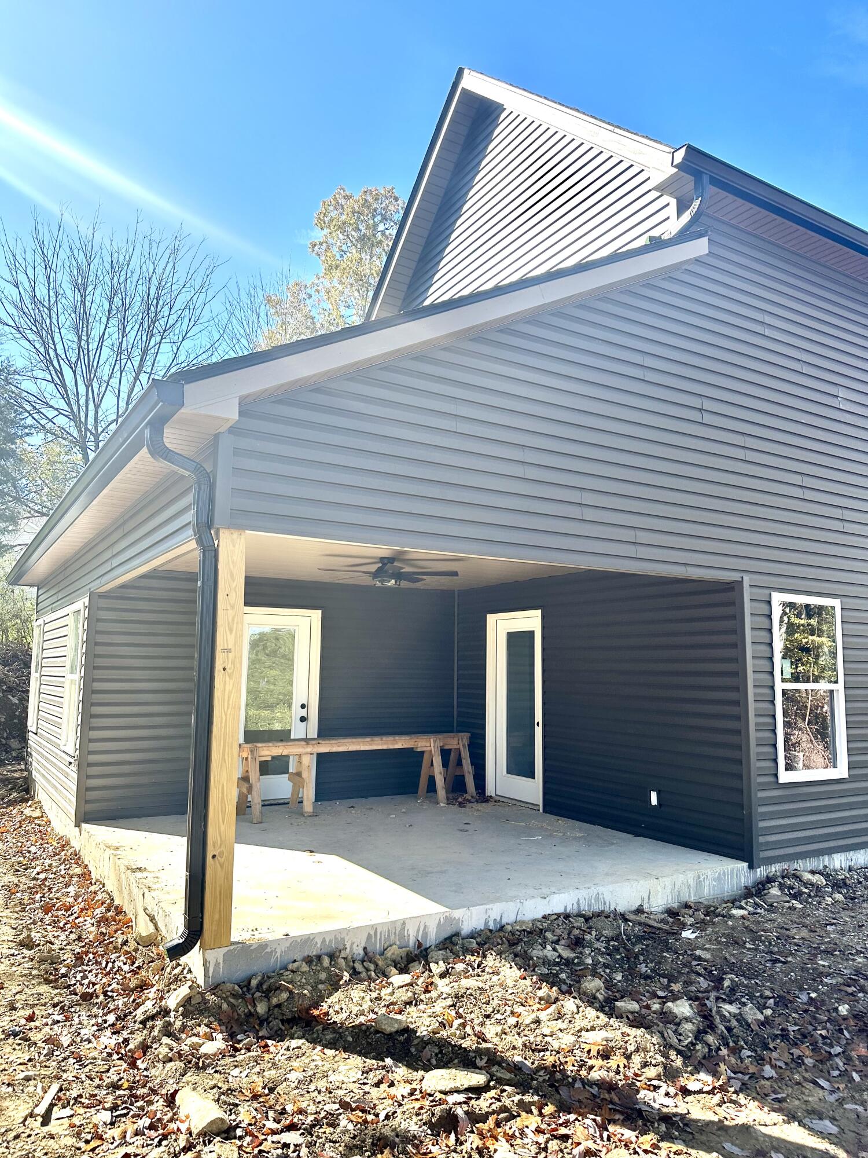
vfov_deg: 71.6
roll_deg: -1.1
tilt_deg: +7.5
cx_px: 434
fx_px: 802
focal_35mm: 24
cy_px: 579
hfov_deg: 56.8
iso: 80
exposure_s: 1/1916
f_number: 1.78
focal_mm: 6.86
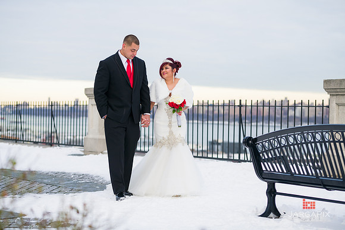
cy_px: 115
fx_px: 786
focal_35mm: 82
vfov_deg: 16.7
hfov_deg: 24.8
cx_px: 172
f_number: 3.2
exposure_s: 1/640
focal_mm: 82
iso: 200
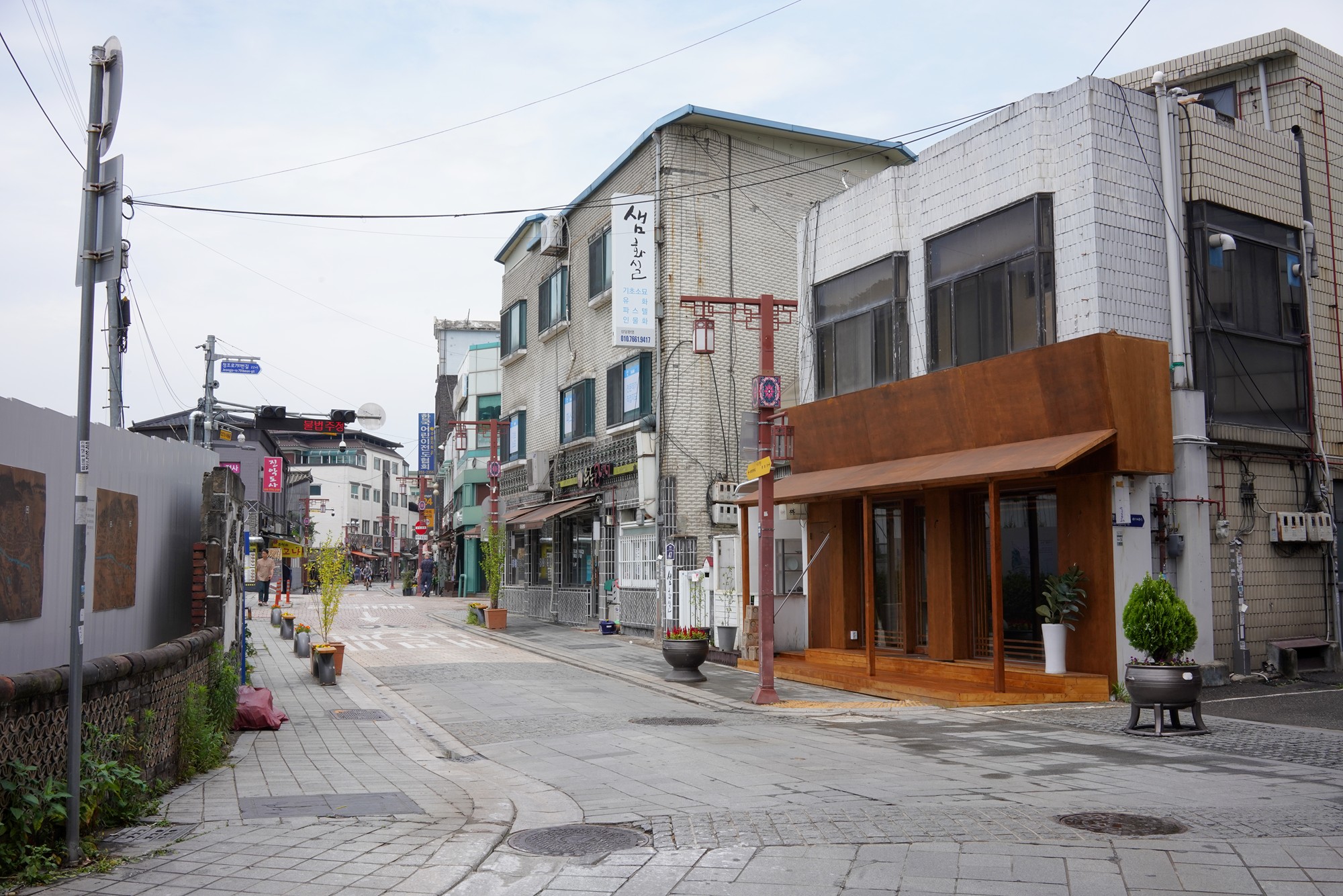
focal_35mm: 35
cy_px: 448
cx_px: 672
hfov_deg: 54.4
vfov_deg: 37.9
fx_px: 1306
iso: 400
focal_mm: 35
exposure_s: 1/125
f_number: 18
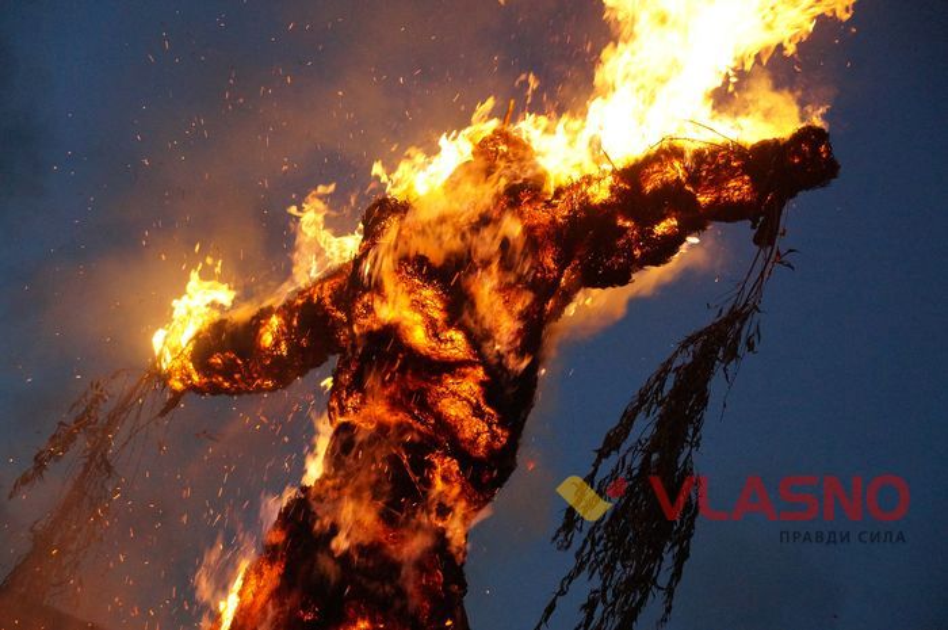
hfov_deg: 29.9
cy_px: 315
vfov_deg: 20.1
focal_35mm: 68
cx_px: 474
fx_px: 1775
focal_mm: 45
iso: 2500
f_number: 4.5
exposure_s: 1/160
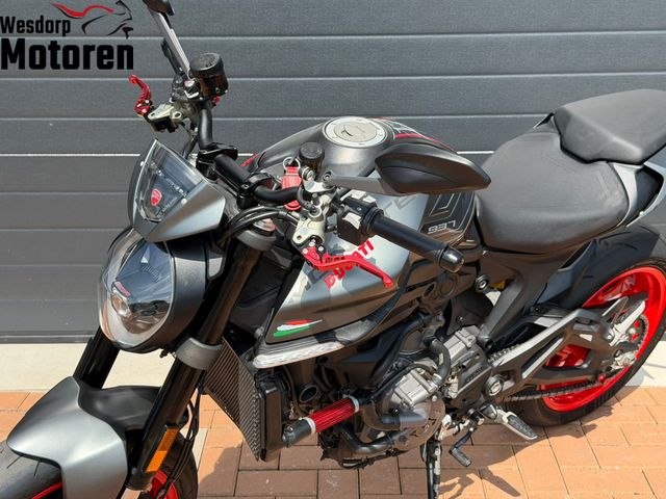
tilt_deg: -23.2
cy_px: 250
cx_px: 333
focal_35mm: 48
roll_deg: -0.2
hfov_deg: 39.7
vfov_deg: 30.3
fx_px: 924
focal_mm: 6.76
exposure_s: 1/2342
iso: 100
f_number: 1.78
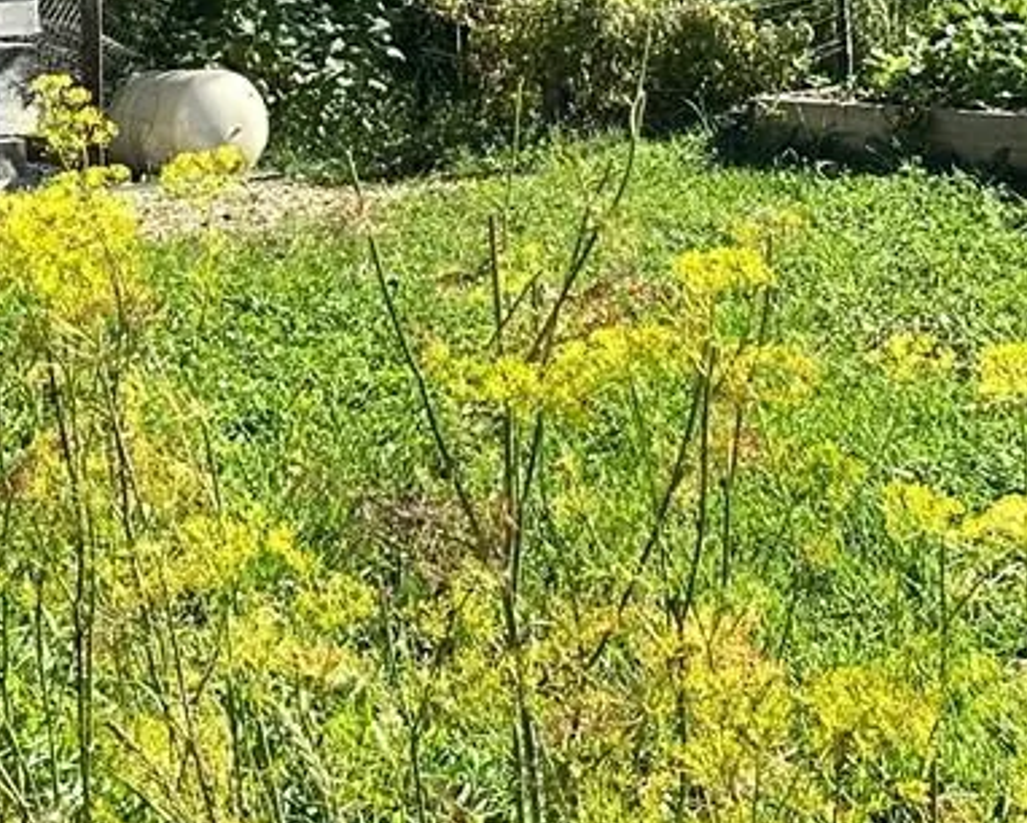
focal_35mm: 98
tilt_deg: -0.5
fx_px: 2980
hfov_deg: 19.5
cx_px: 565
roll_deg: +2.1
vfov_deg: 15.2
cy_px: -137
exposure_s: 1/2252
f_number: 1.78
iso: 80
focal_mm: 6.86
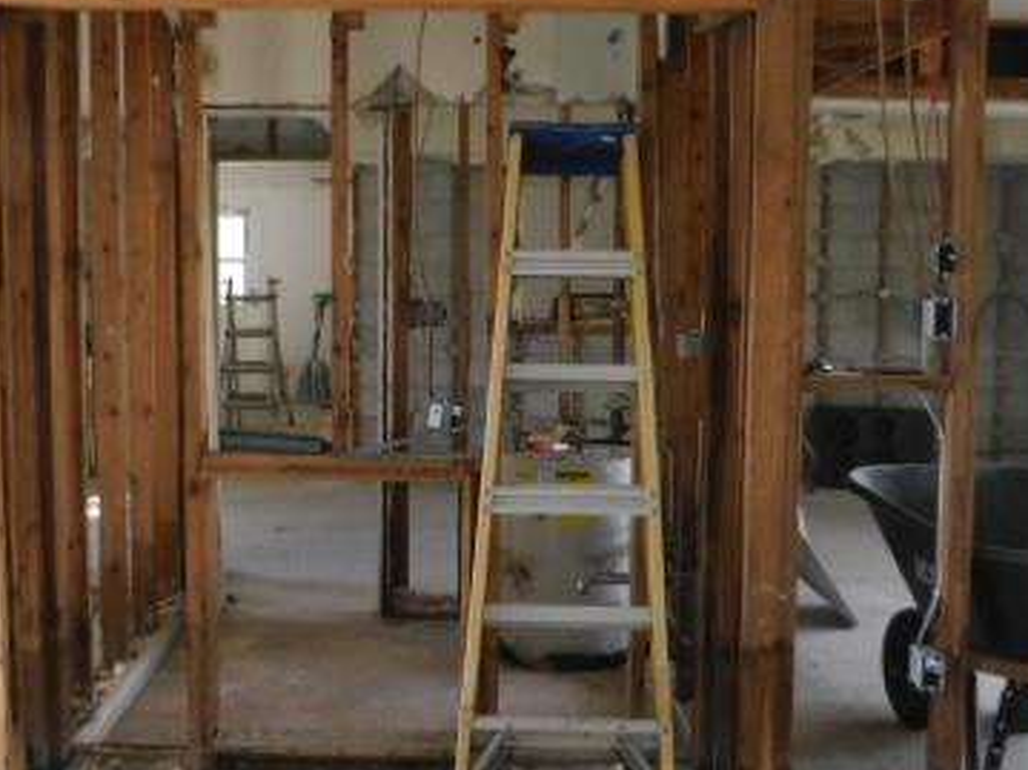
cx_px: 470
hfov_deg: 45.7
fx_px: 1217
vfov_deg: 35.1
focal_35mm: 41
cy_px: 366
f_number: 3
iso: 320
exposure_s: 1/30
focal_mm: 4
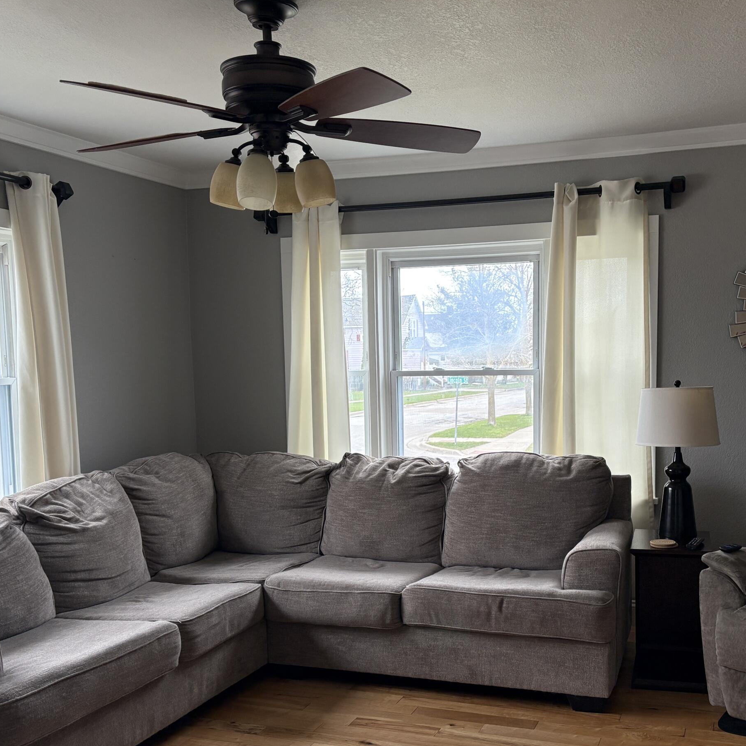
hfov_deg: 43.7
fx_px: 927
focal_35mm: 38
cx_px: 443
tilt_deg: -5.5
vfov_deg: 43.6
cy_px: 451
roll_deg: +0.8
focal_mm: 5.96
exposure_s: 1/75
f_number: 1.6
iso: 125
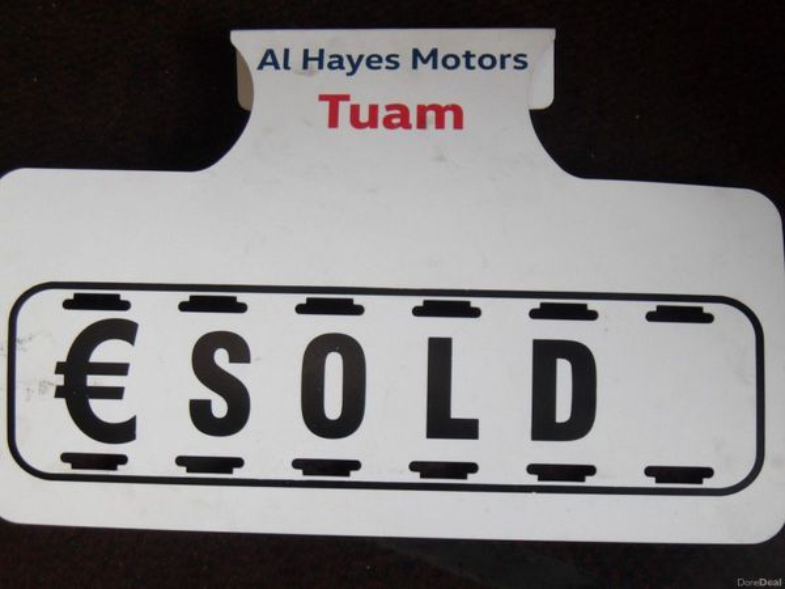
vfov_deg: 17.0
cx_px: 392
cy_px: 294
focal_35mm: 87
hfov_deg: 22.5
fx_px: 1973
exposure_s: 1/44
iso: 183
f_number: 5.6
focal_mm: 15.6
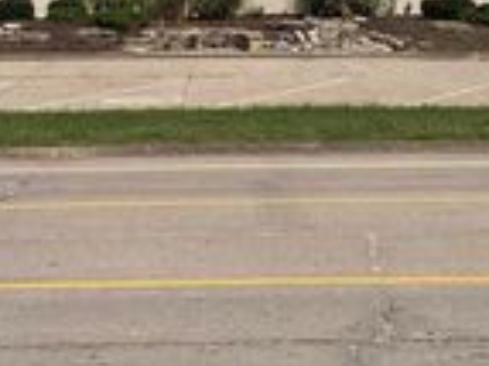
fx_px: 1284
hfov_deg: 21.5
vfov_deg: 15.9
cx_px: 267
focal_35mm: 91
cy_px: 5
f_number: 1.8
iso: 32
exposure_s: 1/5025
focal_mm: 4.25
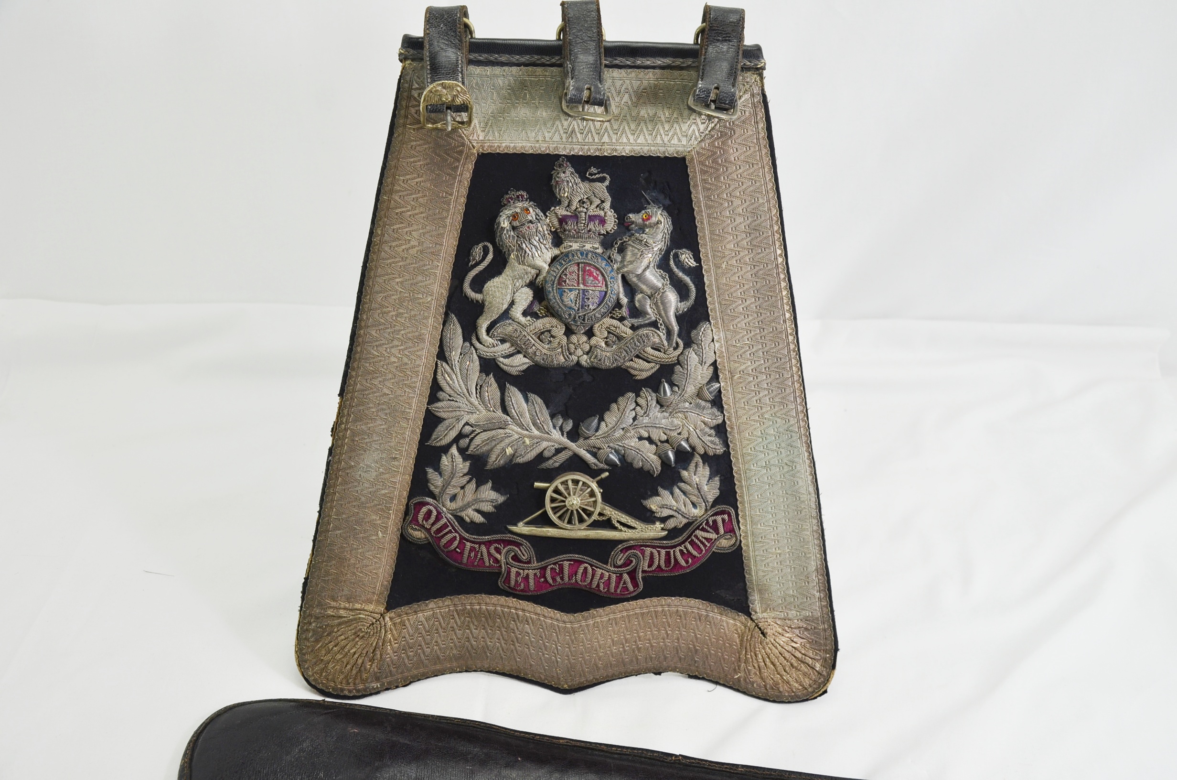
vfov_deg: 34.1
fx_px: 1272
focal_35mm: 39
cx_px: 588
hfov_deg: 49.6
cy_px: 390
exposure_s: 1/125
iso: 320
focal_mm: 26
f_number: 5.6
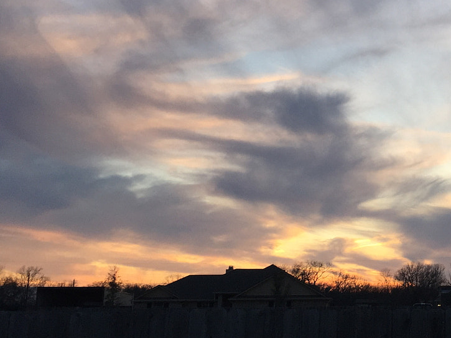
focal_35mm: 64
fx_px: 834
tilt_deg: +11.2
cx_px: 488
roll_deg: -1.0
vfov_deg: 22.9
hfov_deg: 27.8
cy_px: 140
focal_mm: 4.15
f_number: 2.2
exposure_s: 1/120
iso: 32
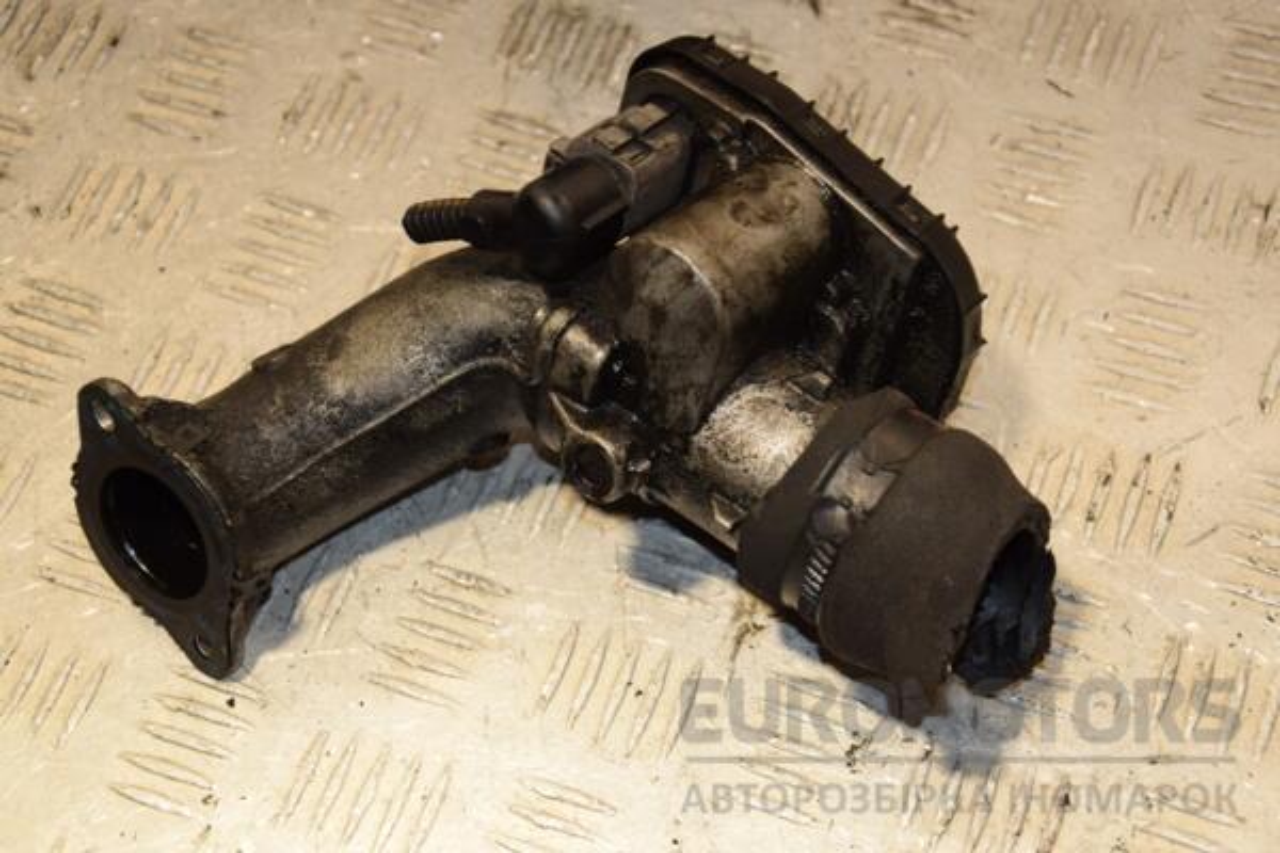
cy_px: 426
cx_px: 640
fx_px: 2666
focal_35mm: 75
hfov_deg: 27.0
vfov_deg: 18.2
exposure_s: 1/200
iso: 800
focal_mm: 50
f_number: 5
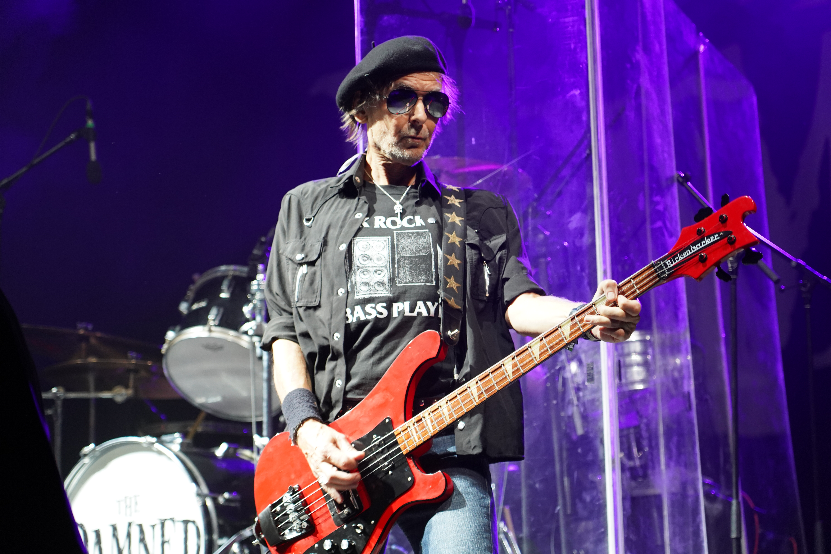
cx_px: 416
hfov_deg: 19.5
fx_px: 2424
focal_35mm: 105
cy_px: 277
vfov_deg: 13.0
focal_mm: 105
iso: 3200
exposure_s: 1/160
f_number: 4
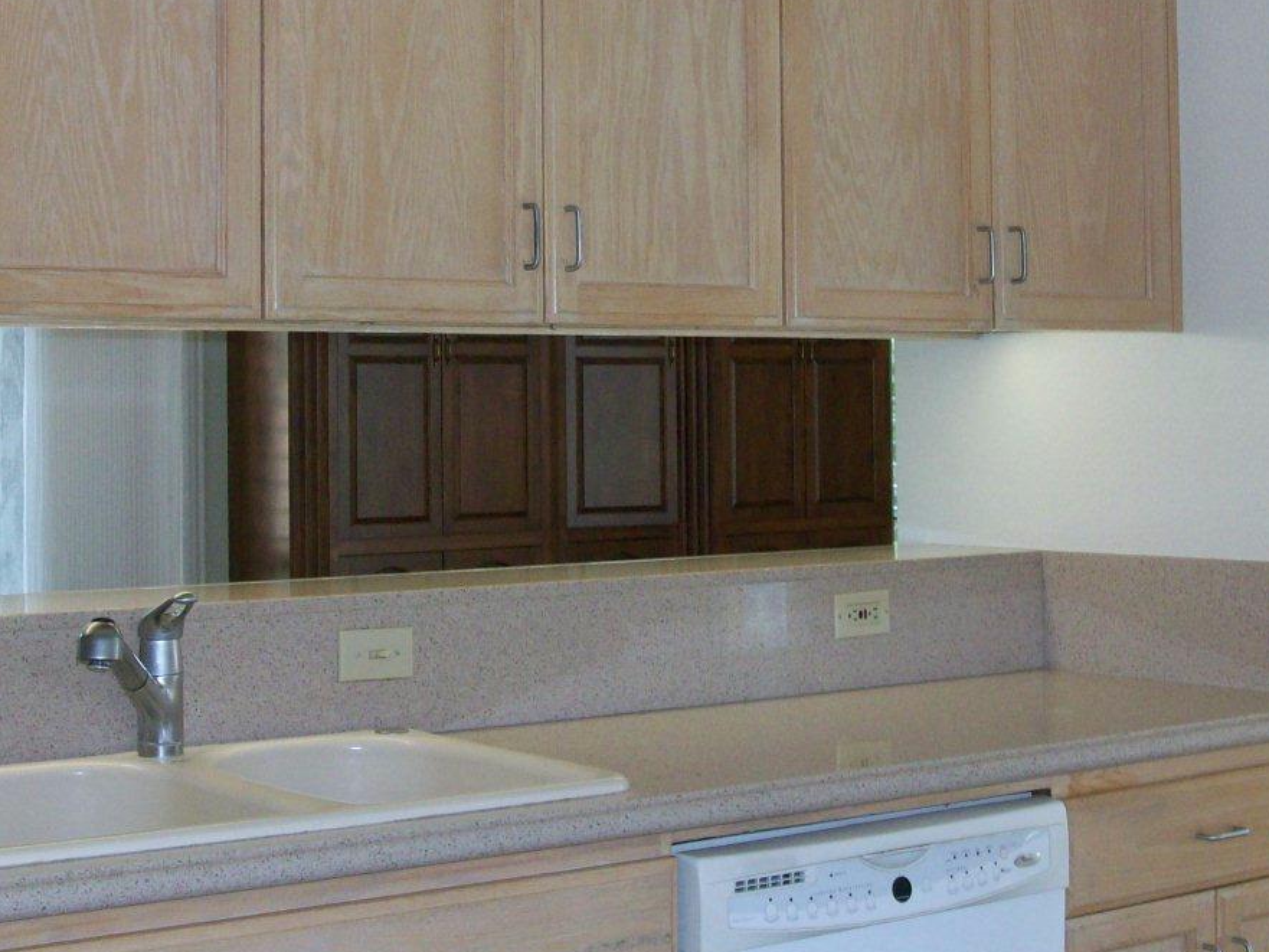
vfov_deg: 23.8
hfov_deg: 31.7
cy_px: 271
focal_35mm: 61
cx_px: 644
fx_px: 2237
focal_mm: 7.1
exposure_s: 1/65.1
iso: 160
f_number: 3.2
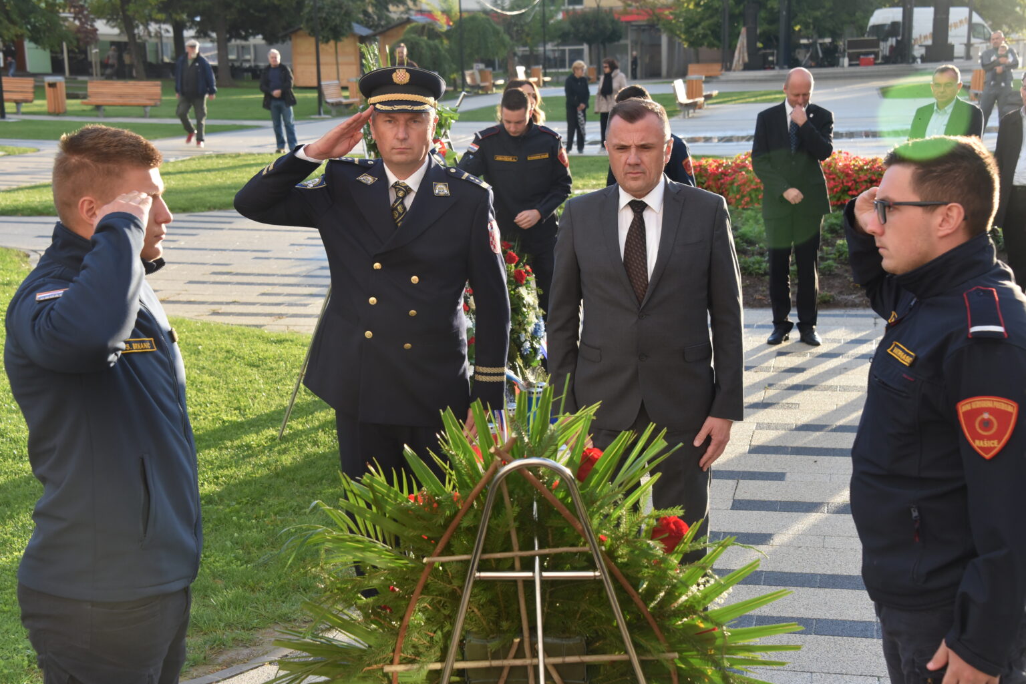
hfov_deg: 28.8
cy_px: 342
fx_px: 1995
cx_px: 513
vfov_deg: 19.5
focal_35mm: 70
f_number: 10
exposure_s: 1/400
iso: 1250
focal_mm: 70
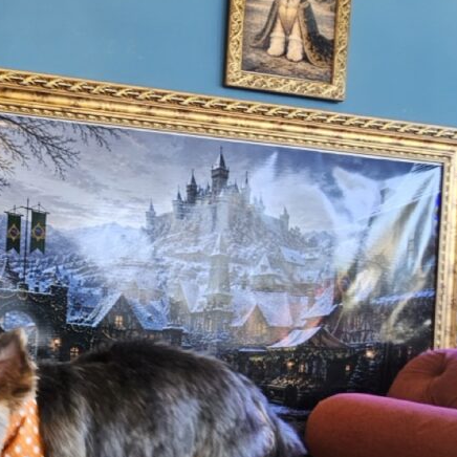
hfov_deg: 53.7
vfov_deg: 56.4
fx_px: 403
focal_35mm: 27
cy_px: 339
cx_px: 70
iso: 160
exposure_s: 1/60
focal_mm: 2.2
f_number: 2.2
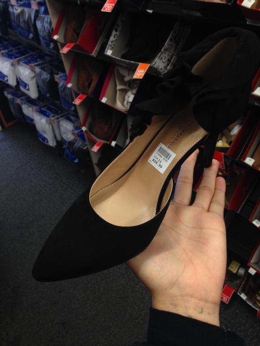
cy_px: 173
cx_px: 130
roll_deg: +9.7
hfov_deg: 42.9
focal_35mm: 33
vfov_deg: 55.4
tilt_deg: -40.2
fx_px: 330
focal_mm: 4.12
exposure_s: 1/20
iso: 64
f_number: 2.4
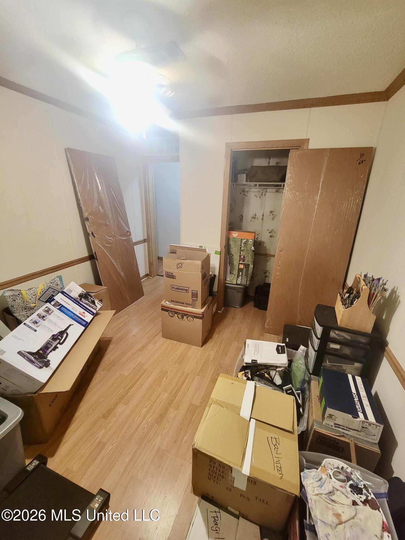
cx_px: 202
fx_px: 203
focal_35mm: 13
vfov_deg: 106.2
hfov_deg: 89.9
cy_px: 270
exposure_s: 1/40
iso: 320
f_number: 2.2
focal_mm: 2.2
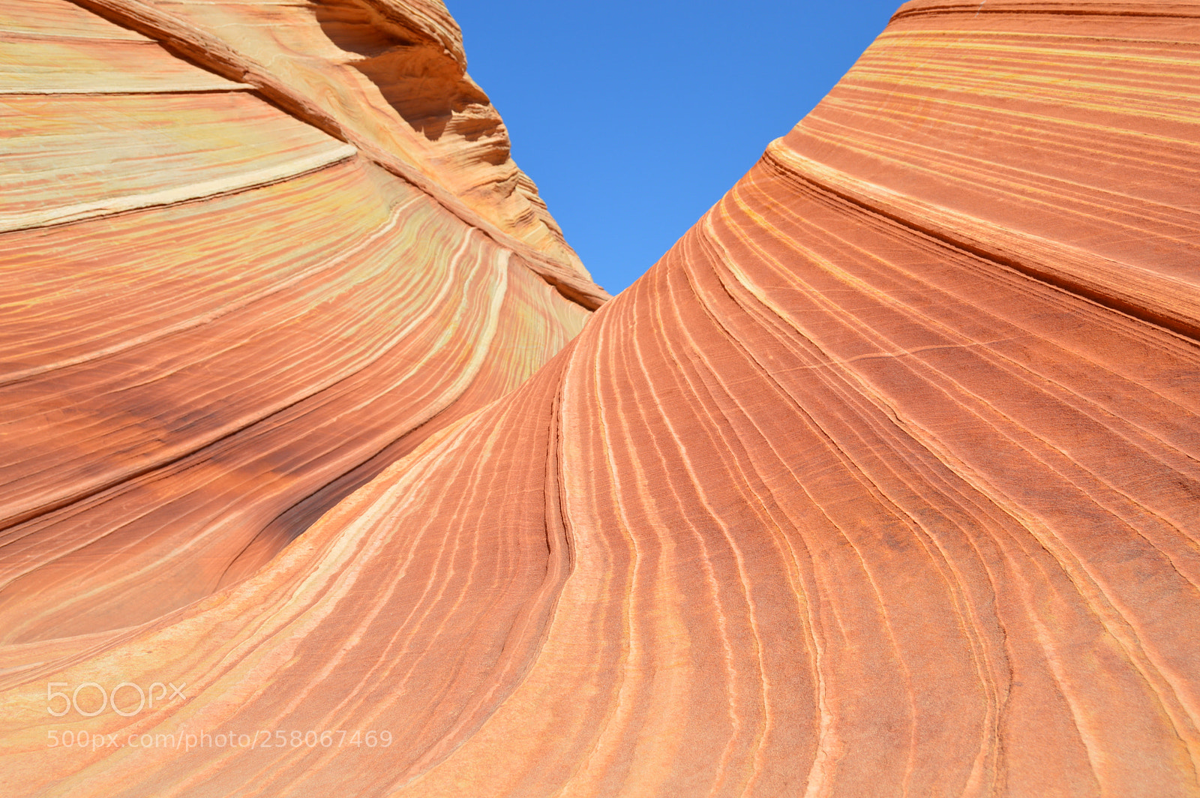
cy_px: 399
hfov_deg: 53.2
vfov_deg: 36.8
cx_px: 600
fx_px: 1199
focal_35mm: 36
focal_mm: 24
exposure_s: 1/320
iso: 100
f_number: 9
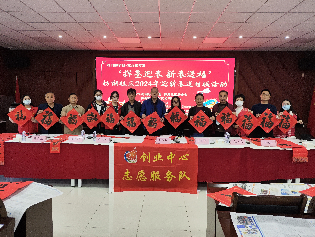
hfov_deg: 69.4
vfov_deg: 54.9
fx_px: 228
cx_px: 158
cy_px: 118
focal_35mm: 25
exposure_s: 1/50
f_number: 1.79
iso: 79
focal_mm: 4.71
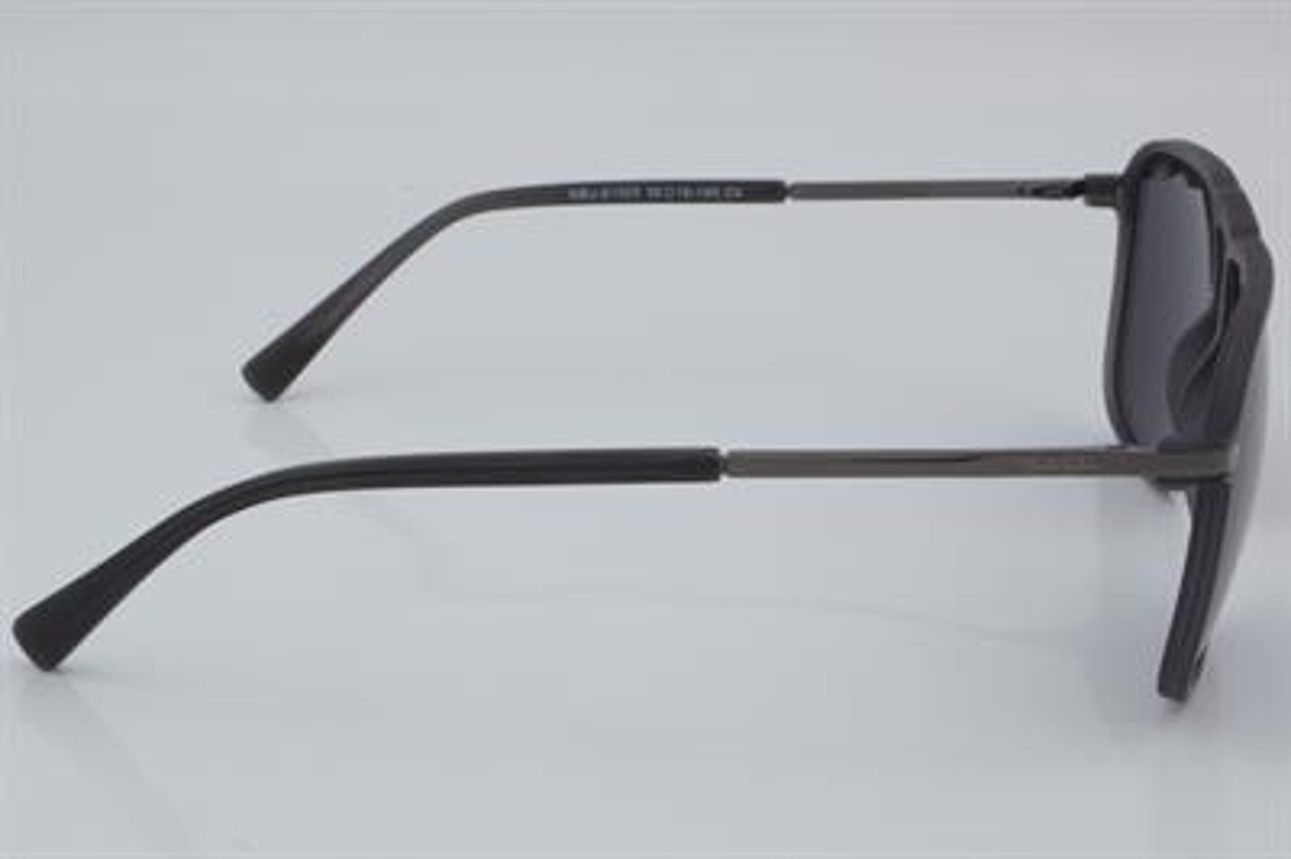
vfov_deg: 18.2
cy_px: 430
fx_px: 2687
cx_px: 646
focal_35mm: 75
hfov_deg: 27.0
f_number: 32
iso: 100
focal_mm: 50
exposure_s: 1/4
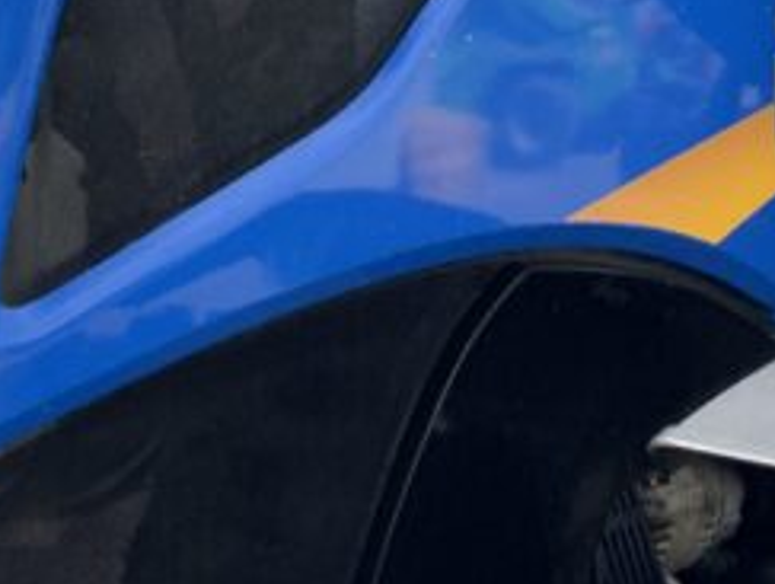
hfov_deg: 16.1
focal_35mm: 122
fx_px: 2735
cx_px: 447
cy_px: 32
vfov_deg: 12.1
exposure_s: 1/691
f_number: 1.8
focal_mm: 3
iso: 16
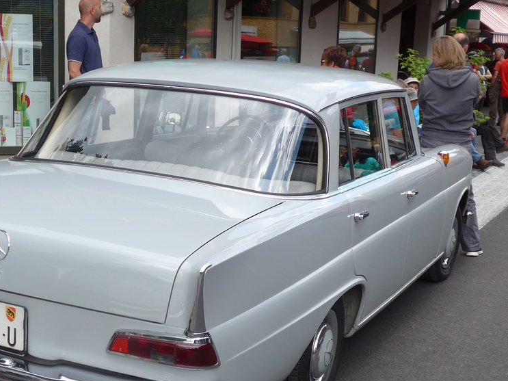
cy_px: 242
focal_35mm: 63
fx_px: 924
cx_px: 178
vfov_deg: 23.2
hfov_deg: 30.5
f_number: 2.8
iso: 80
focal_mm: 8
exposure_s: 1/640
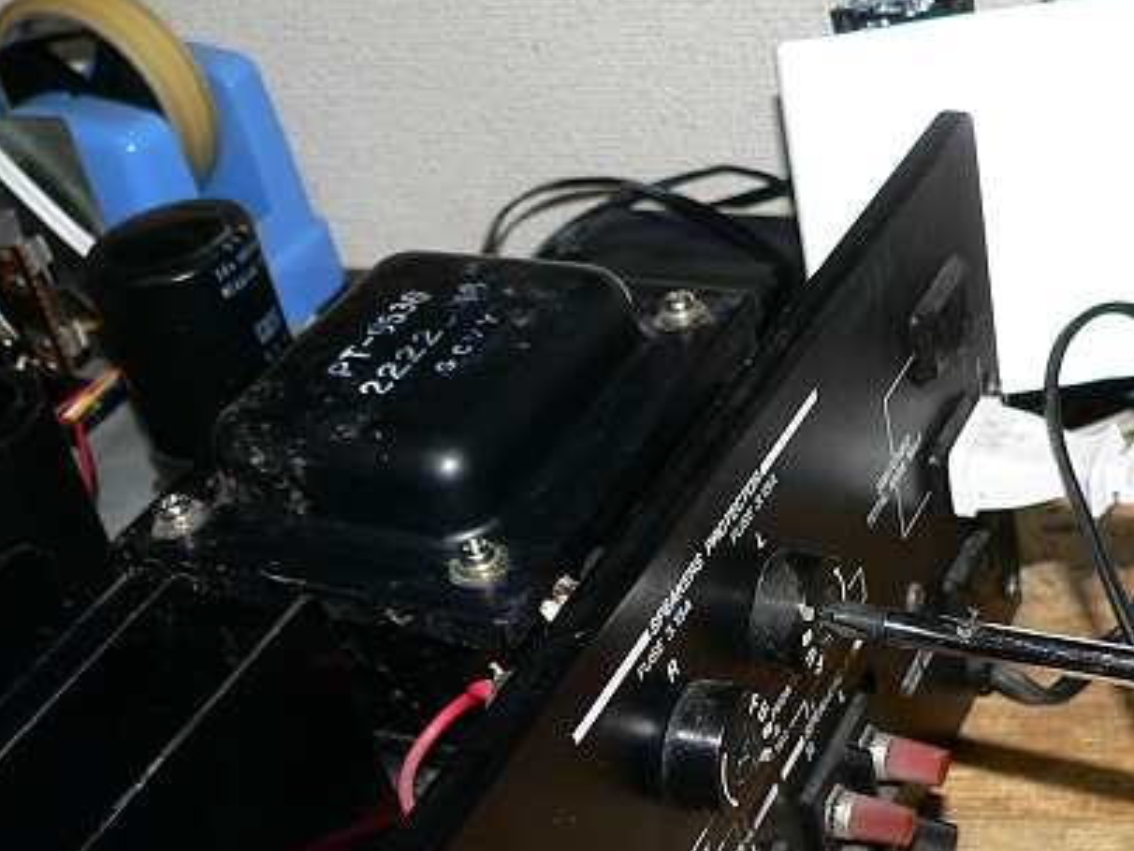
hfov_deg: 33.6
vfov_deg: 25.6
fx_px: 1867
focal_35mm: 57
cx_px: 733
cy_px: 514
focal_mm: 6
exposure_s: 1/60
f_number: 2.8
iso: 100
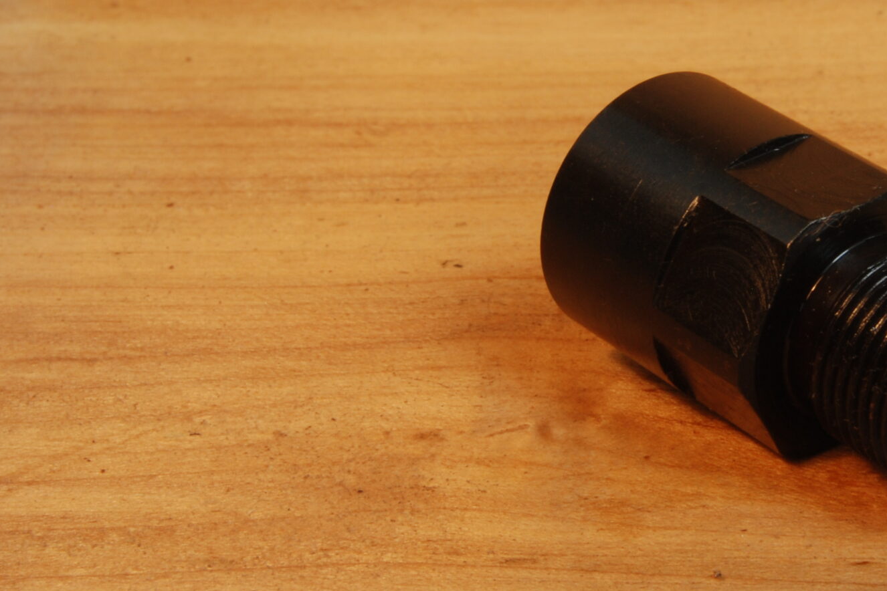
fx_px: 2858
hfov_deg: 17.5
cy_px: 231
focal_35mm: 116
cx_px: 664
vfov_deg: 11.8
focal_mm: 40
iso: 200
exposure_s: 1/10
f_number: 20
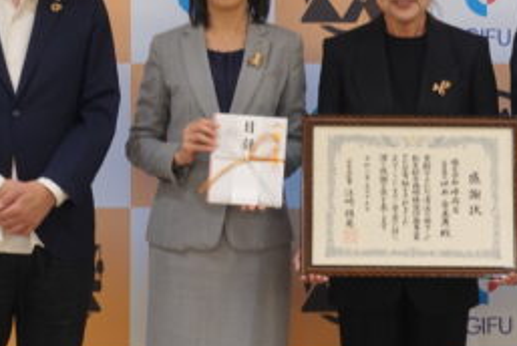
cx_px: 318
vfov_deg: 11.7
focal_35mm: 117
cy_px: 27
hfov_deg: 17.5
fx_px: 1682
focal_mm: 17.59
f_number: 2.8
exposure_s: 1/50
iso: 160
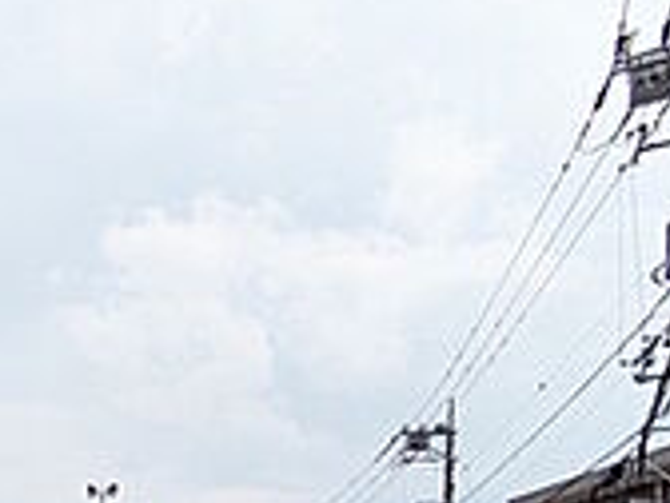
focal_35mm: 50
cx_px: -215
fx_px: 968
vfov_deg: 24.7
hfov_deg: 29.9
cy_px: 679
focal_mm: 1.83
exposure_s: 1/2188
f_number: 2.2
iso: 51
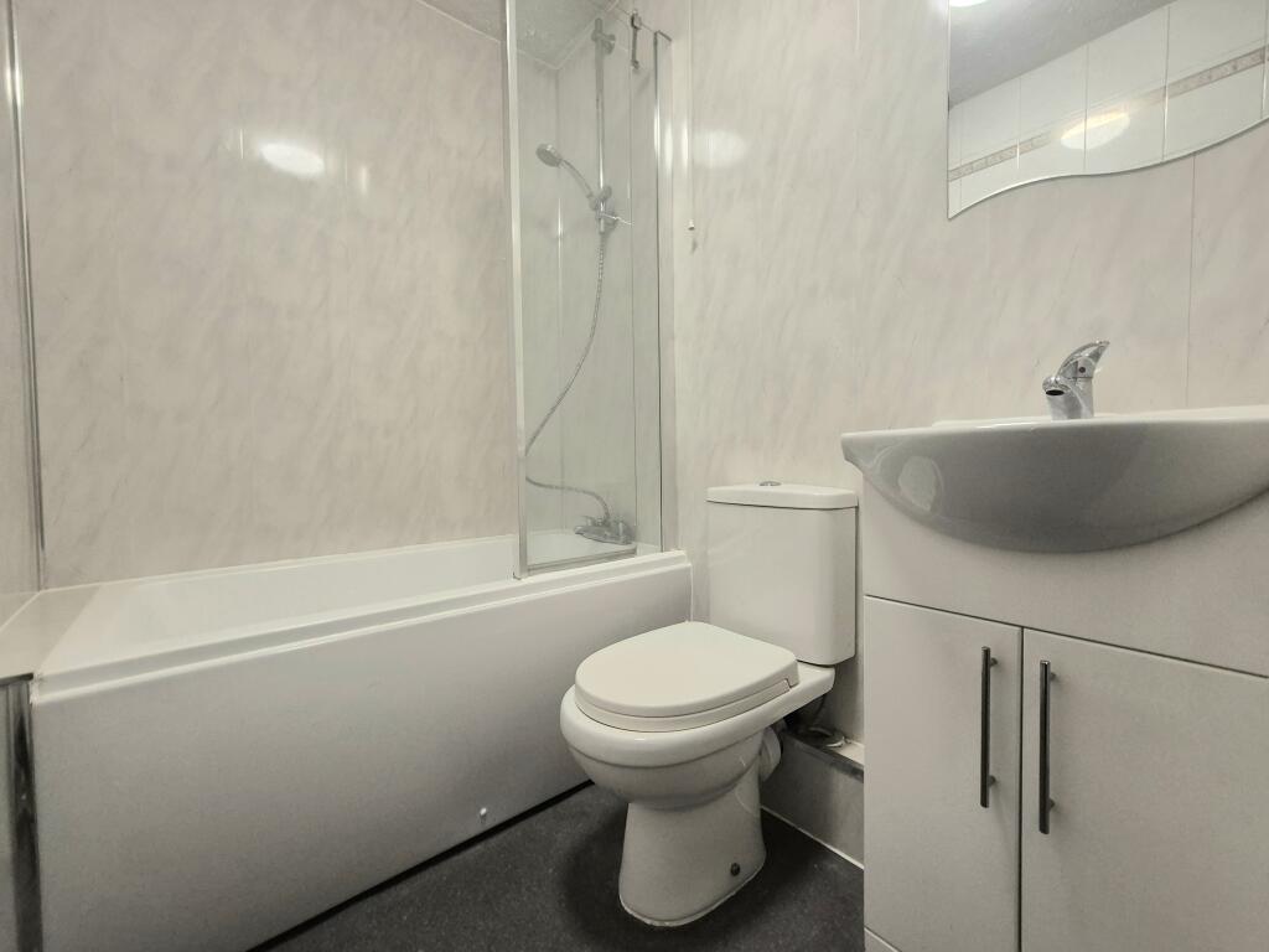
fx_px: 477
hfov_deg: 106.2
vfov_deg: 89.9
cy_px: 476
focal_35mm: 13
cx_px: 634
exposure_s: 1/50
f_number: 2.2
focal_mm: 2.2
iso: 200
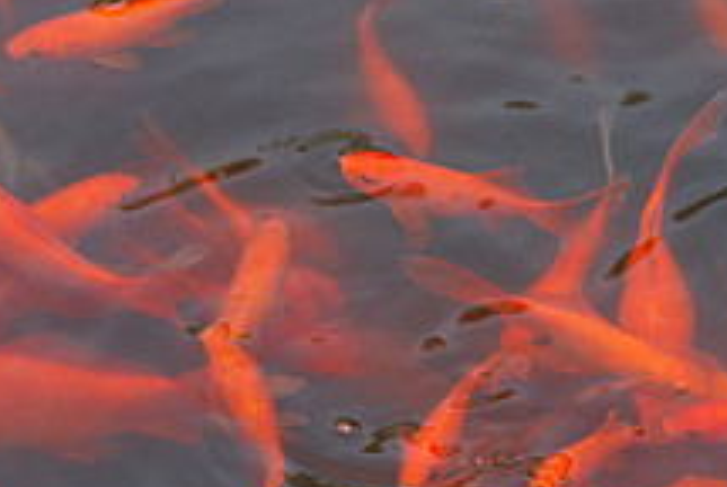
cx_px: 453
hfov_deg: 5.1
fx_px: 8170
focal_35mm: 404
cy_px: 566
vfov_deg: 3.4
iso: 400
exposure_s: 1/125
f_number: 10
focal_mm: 100
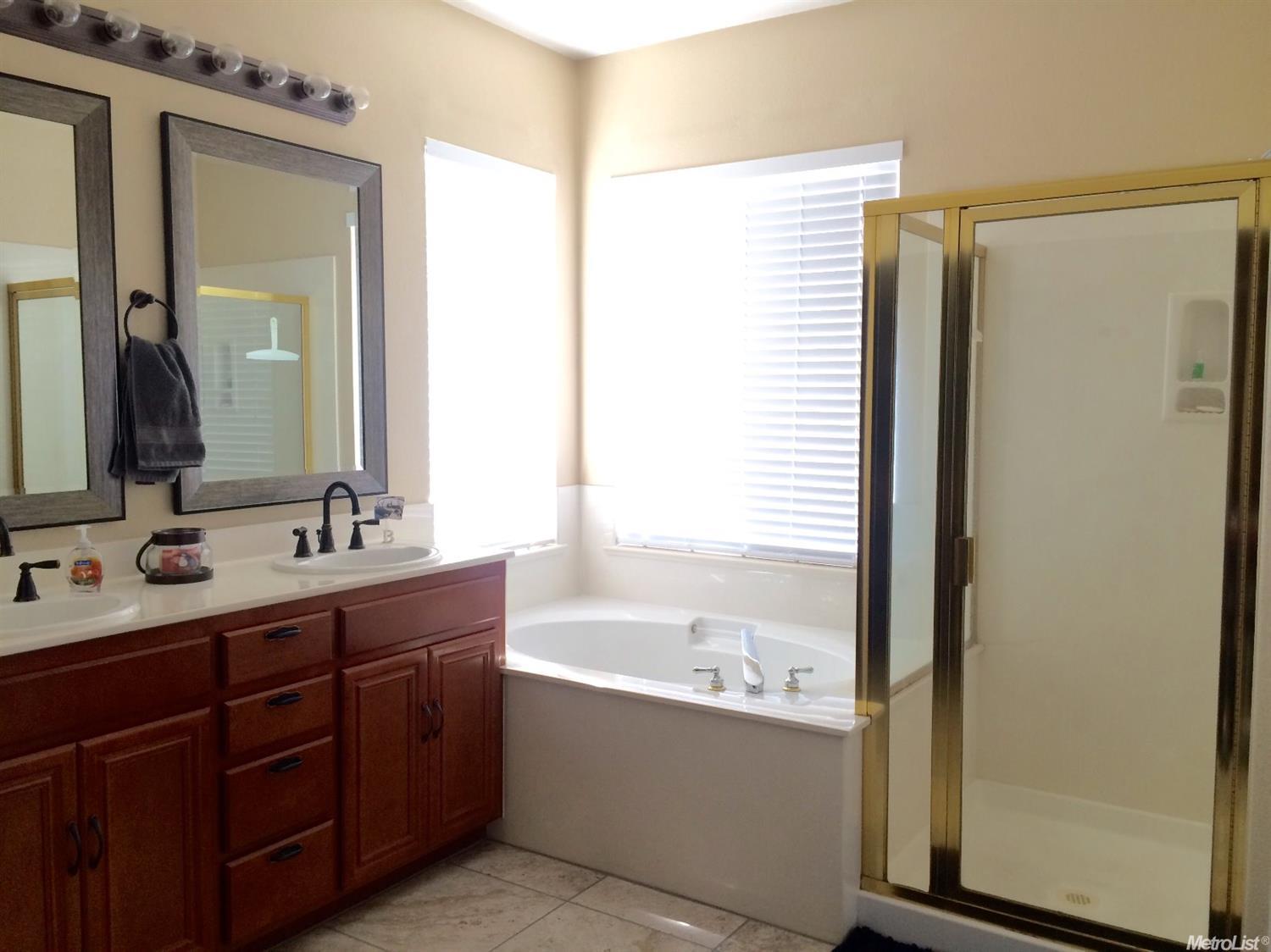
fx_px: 1064
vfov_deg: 48.2
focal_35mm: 29
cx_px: 636
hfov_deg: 61.7
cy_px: 476
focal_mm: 4.15
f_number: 2.2
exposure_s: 1/30
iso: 80
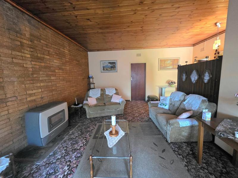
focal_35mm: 13
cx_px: 119
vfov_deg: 89.9
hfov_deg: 106.2
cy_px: 89
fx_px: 89
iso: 1000
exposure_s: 1/50.3
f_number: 1.9
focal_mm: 2.2
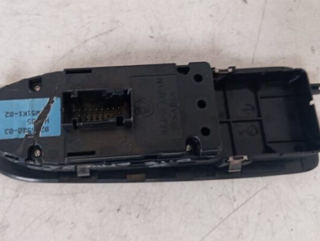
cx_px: 129
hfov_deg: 49.8
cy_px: 103
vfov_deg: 38.7
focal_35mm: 37
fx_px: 343
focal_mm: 4.22
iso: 278
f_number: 1.8
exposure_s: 1/33.3
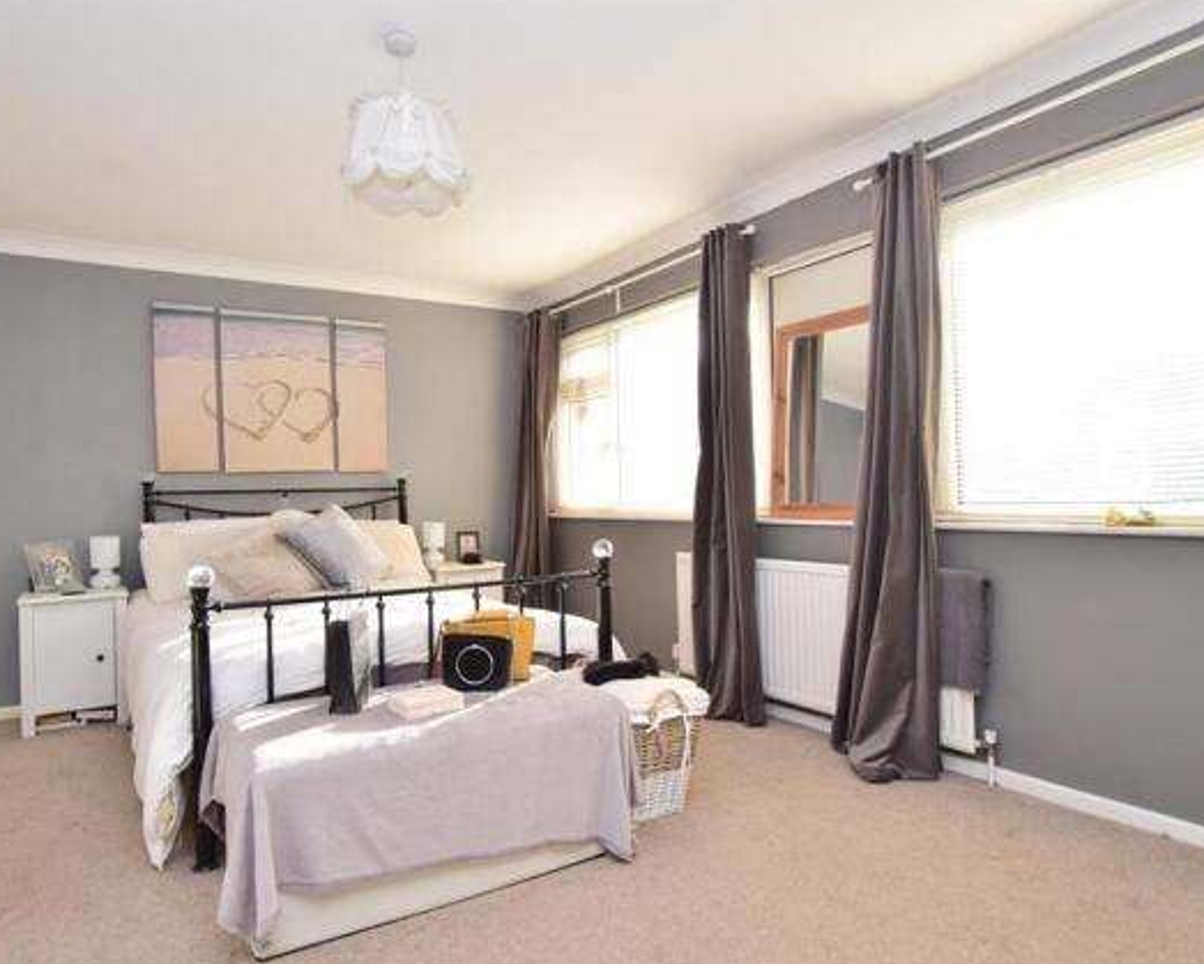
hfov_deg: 78.9
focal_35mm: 20
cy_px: 487
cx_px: 506
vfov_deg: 67.4
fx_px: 724
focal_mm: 11.5
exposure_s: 1/160
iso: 800
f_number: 8
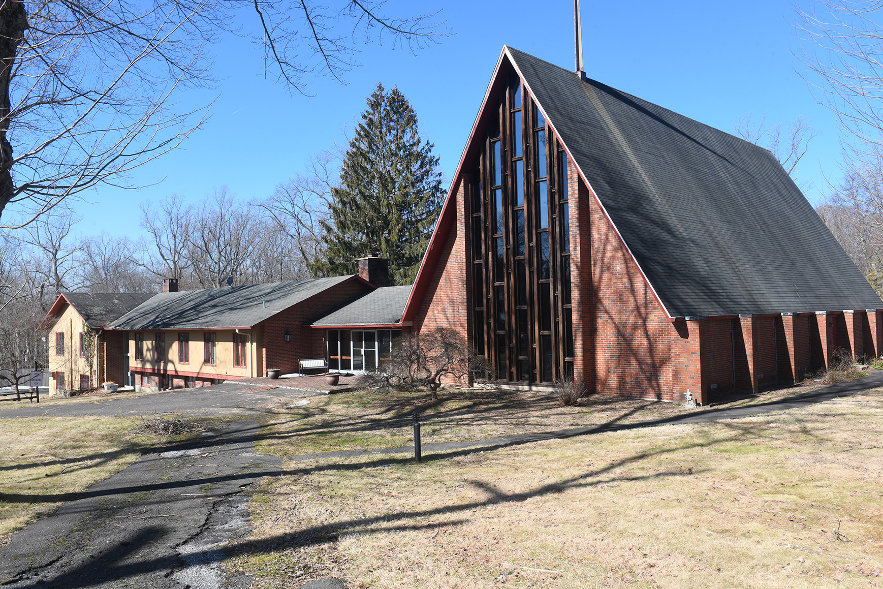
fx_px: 711
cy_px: 287
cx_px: 456
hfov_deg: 63.6
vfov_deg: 45.0
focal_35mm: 29
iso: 200
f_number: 8
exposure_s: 1/80
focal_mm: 28
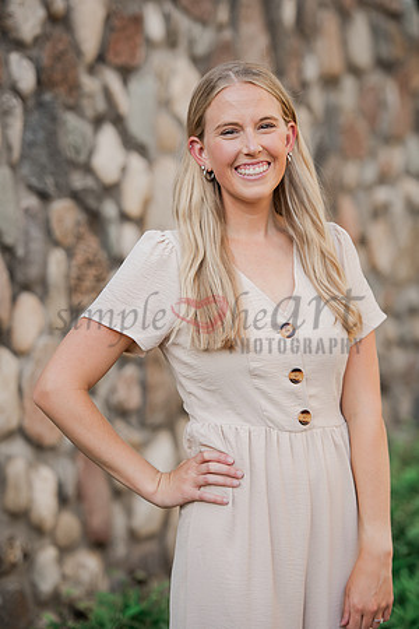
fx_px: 2095
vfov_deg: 17.1
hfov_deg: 11.4
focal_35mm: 120
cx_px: 210
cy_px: 314
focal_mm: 120
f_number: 2.8
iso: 400
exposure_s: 1/640
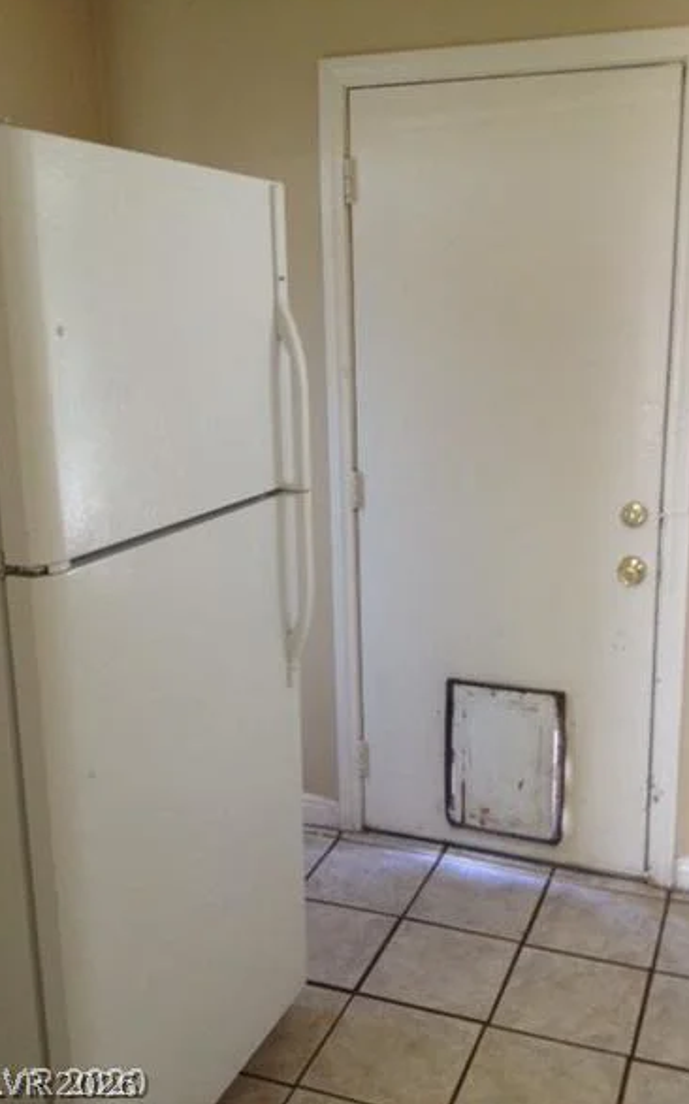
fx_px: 1142
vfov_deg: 51.5
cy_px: 544
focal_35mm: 38
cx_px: 401
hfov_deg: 33.5
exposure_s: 1/20
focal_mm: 4.28
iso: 160
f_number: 2.4
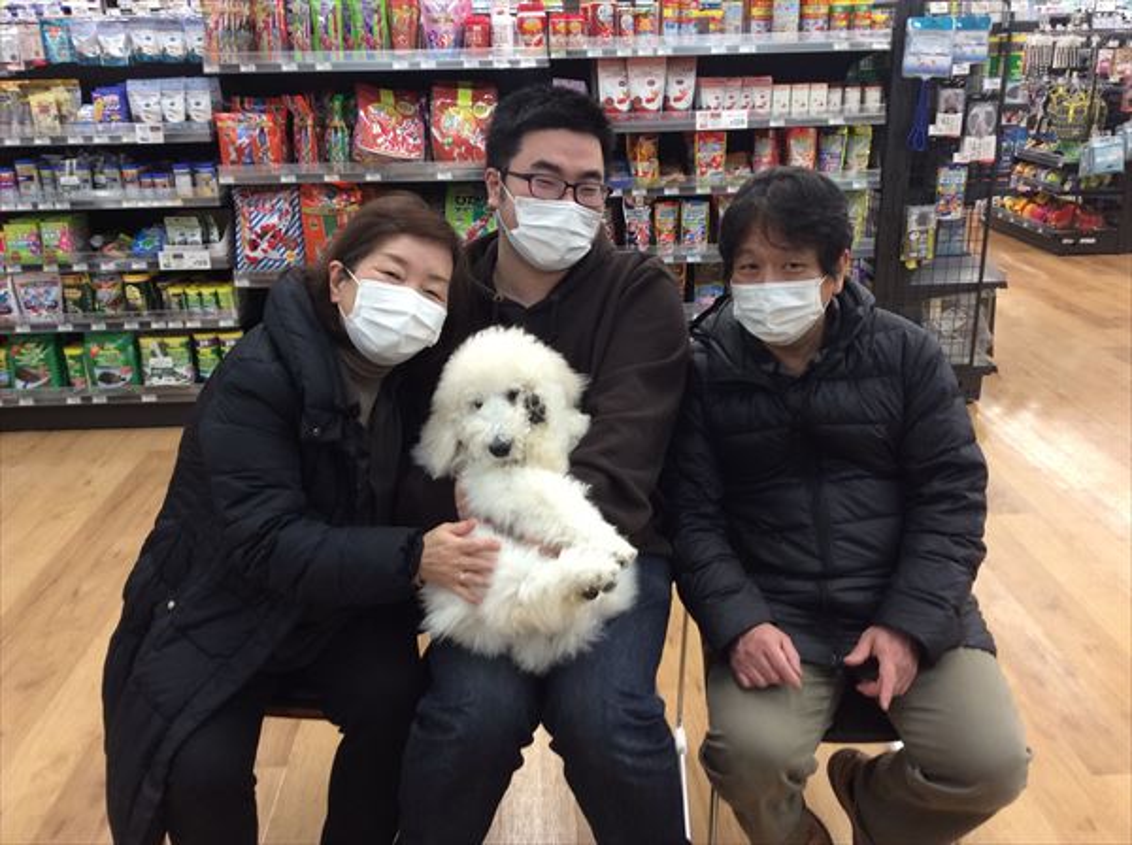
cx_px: 566
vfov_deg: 44.0
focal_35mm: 32
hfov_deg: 56.9
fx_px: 1045
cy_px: 422
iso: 64
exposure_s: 1/24
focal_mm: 3.3
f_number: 2.4
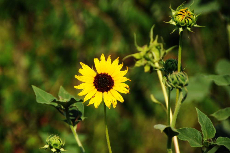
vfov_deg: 4.6
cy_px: 76
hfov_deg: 6.9
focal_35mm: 300
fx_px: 1916
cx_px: 115
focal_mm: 200
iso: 250
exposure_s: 1/1600
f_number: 5.6
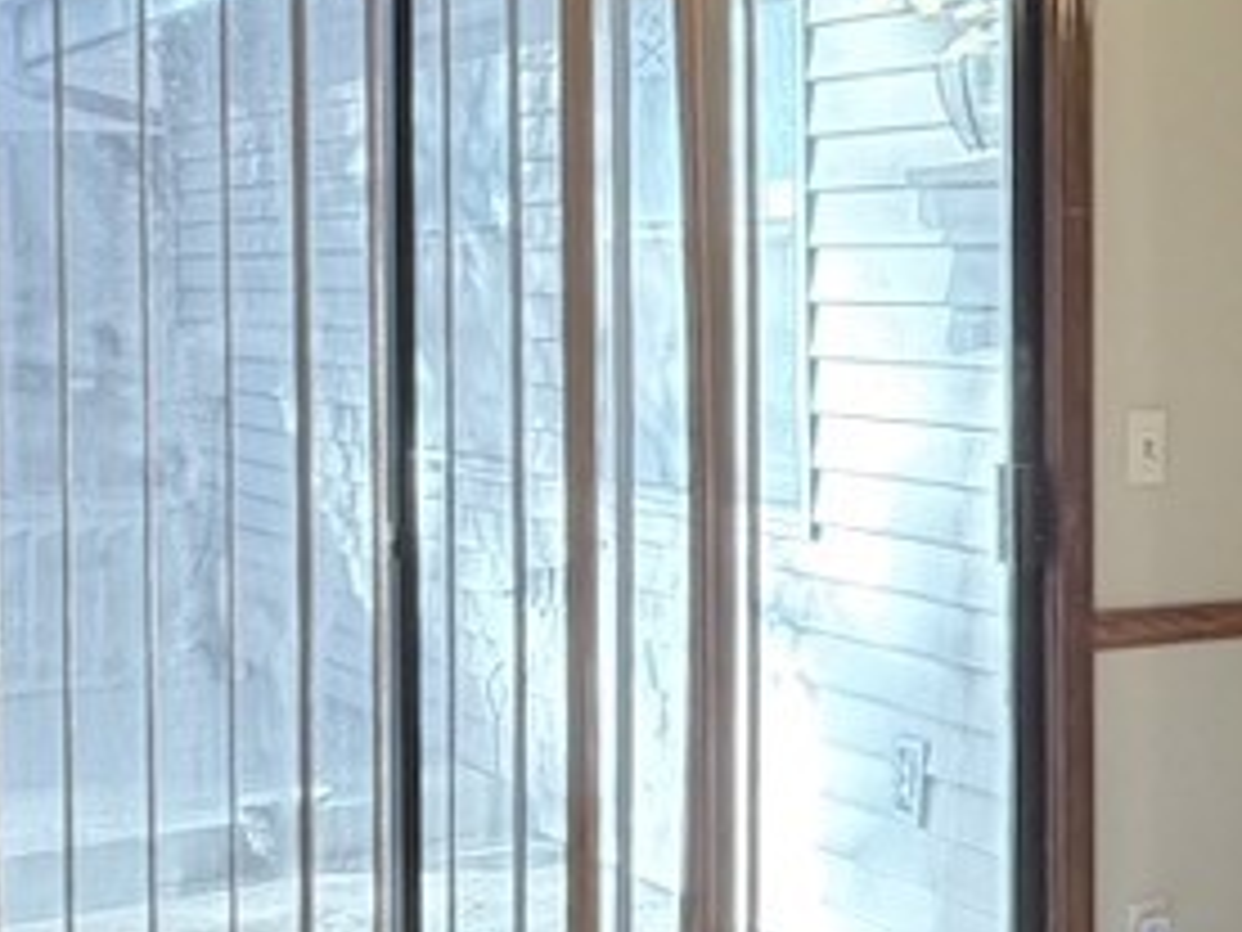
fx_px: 2332
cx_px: 1503
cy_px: 365
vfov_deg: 22.5
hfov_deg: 26.4
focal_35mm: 65
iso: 200
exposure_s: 1/60
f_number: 2.2
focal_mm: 2.22
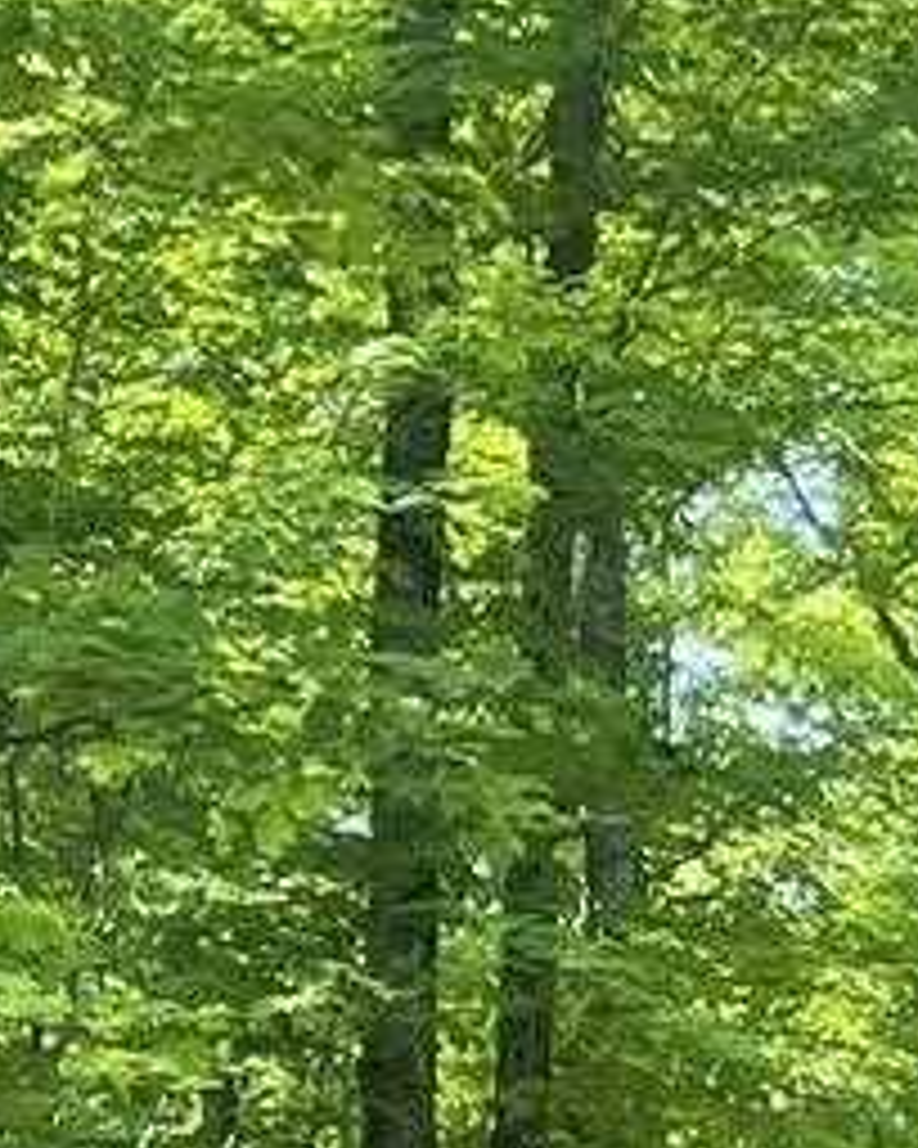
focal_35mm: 204
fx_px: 6928
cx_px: 1778
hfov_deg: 7.3
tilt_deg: +5.8
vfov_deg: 9.3
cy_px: 1562
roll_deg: +2.4
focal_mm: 4.2
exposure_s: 1/389
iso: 32
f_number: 1.6
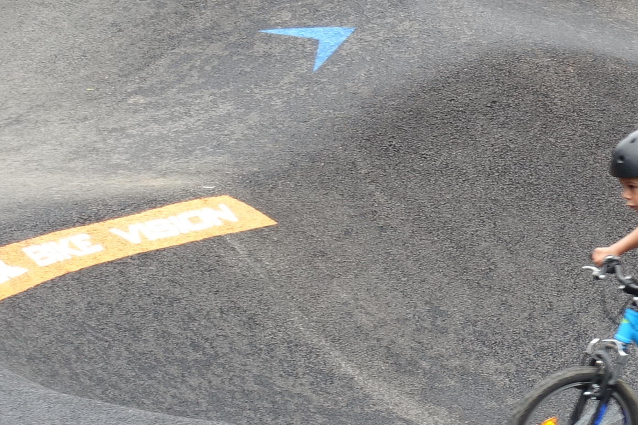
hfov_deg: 9.7
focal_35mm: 207
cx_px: 891
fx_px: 3667
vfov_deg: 6.6
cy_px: 189
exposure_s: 1/250
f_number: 4
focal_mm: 22.57
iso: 125
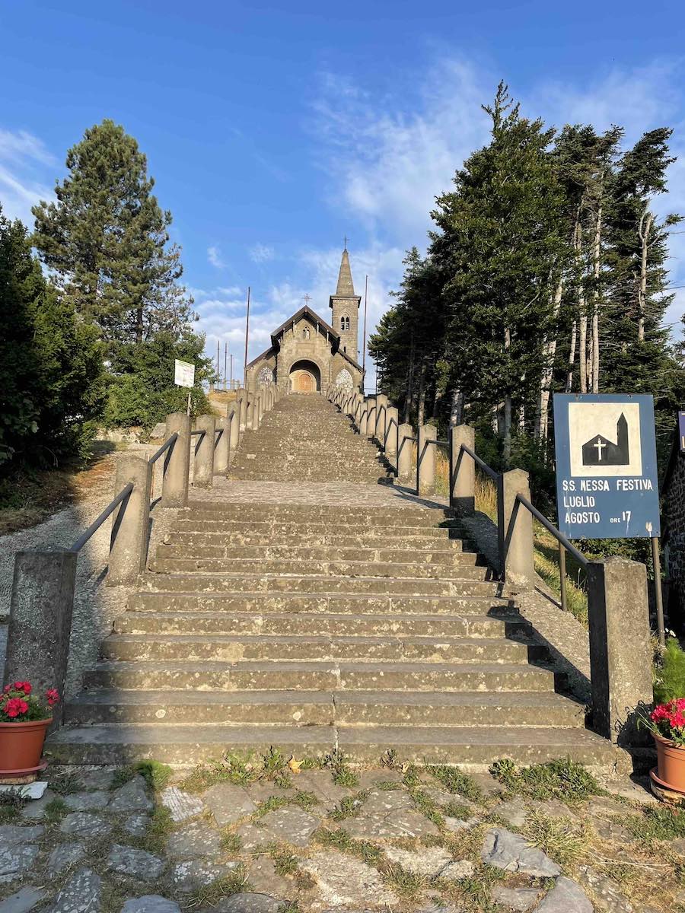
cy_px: 456
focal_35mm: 26
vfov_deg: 67.3
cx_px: 342
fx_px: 686
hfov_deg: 53.1
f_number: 1.6
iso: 32
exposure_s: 1/1715
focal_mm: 4.2
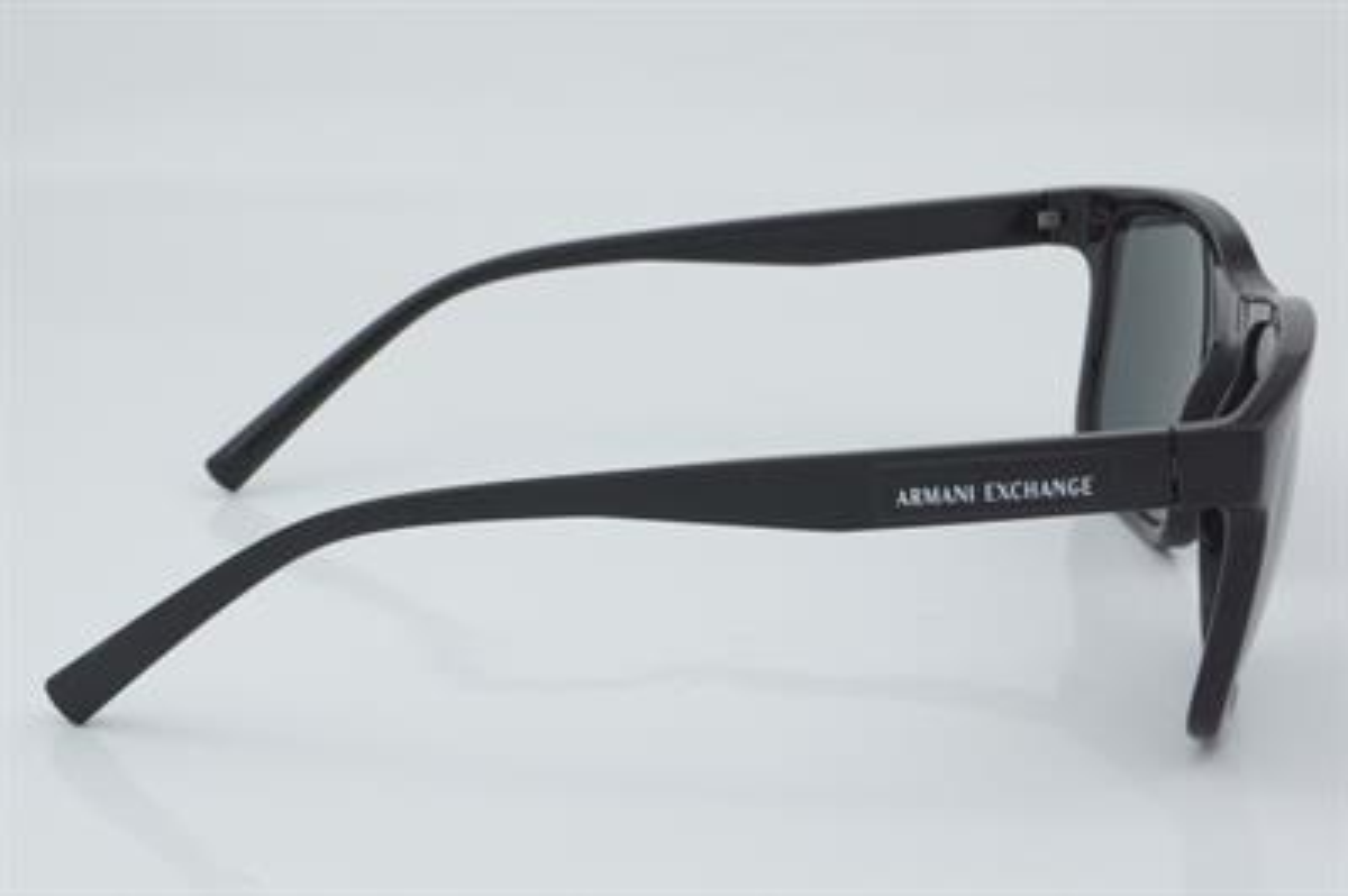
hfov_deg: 27.0
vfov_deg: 18.2
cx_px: 674
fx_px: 2806
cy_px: 448
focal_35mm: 75
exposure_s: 1/4
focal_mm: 50
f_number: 32
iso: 100
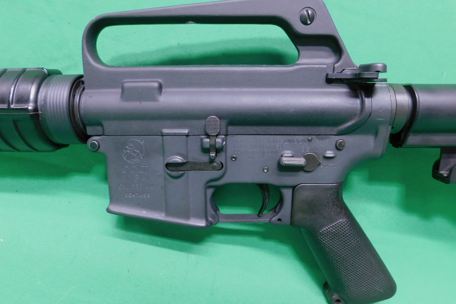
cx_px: 228
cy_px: 154
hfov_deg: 73.7
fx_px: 304
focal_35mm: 24
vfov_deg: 53.1
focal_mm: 4
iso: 280
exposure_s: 1/30
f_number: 3
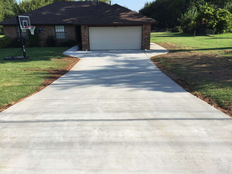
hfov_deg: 61.7
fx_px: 194
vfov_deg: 48.2
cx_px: 116
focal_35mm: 29
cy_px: 87
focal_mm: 4.15
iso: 32
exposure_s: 1/1464
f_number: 2.2
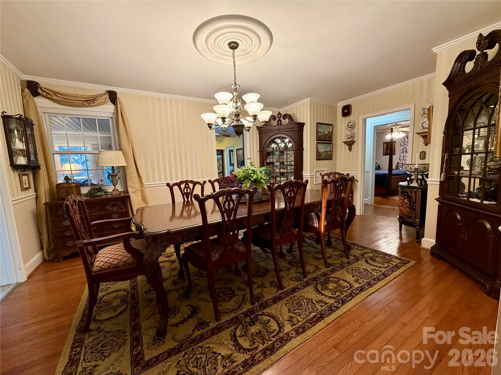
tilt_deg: -7.0
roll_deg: +1.9
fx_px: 203
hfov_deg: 102.1
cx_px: 250
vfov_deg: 85.7
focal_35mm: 14
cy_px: 188
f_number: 2.2
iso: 250
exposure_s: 1/60
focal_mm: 2.22
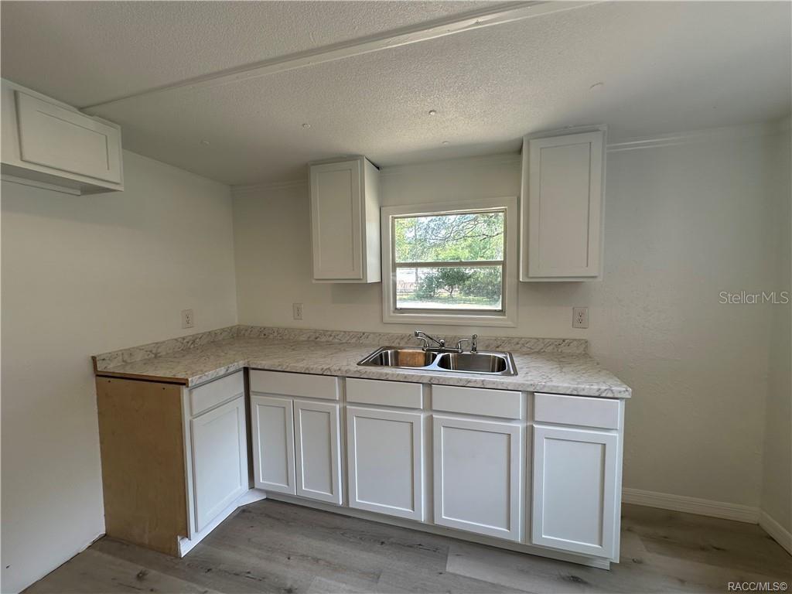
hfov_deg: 102.1
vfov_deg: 85.7
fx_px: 320
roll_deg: +0.3
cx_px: 396
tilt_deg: -3.6
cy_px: 297
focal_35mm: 14
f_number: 2.2
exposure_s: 1/110
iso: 40
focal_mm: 2.22
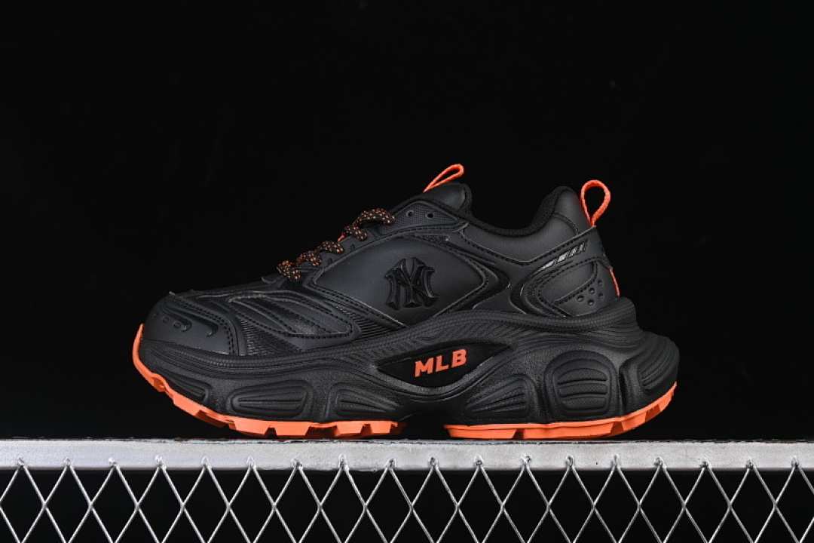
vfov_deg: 18.2
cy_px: 272
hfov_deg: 27.0
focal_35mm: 75
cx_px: 407
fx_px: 1696
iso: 160
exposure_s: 1/60
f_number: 6.3
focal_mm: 50
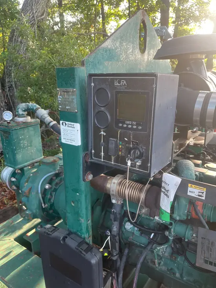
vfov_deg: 67.3
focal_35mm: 26
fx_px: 216
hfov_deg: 53.1
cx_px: 108
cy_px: 144
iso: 80
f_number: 1.6
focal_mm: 5.1
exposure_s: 1/122
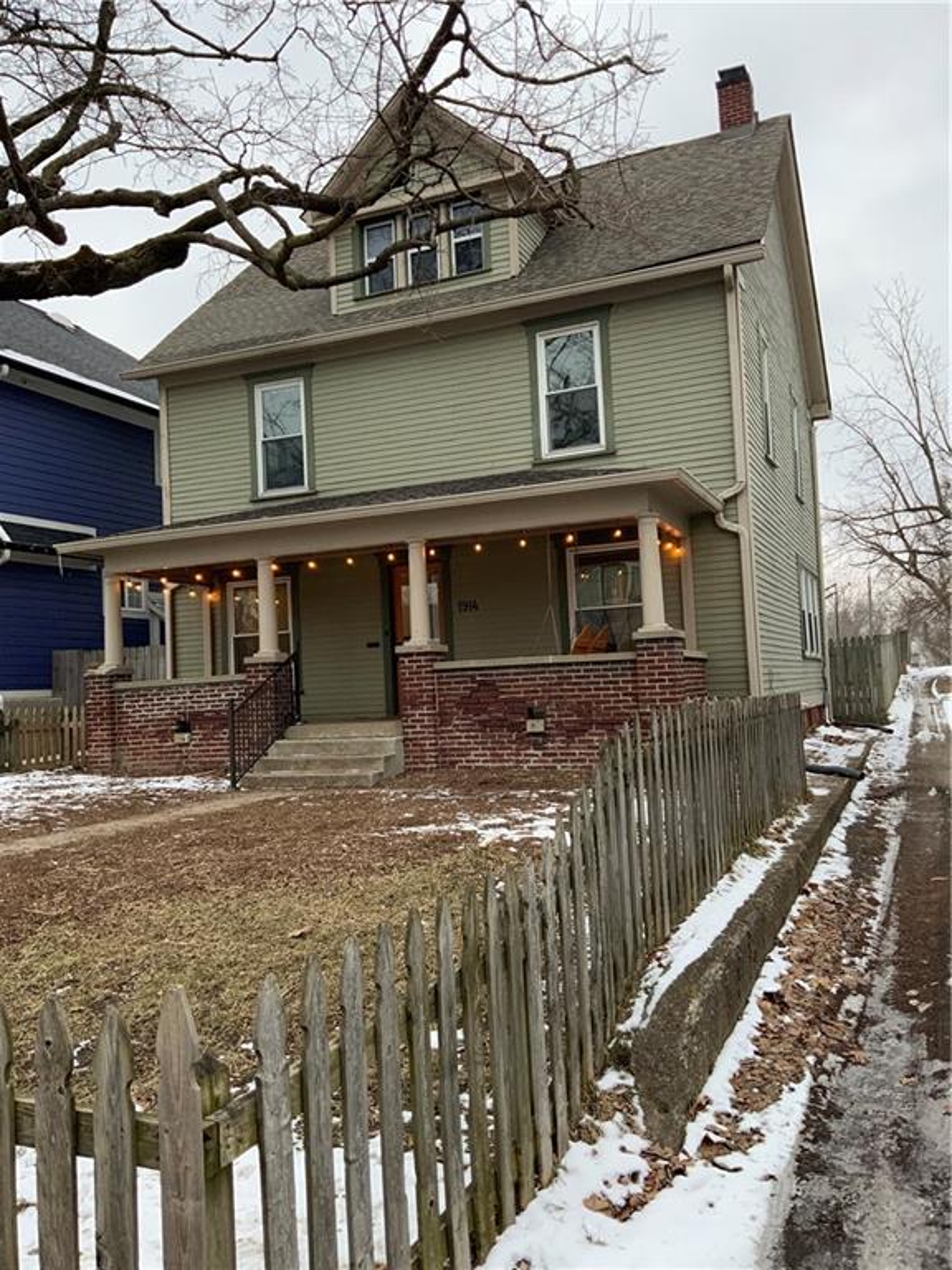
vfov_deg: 61.7
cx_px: 476
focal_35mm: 29
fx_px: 1063
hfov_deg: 48.2
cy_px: 635
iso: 64
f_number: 1.8
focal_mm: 3
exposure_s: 1/120
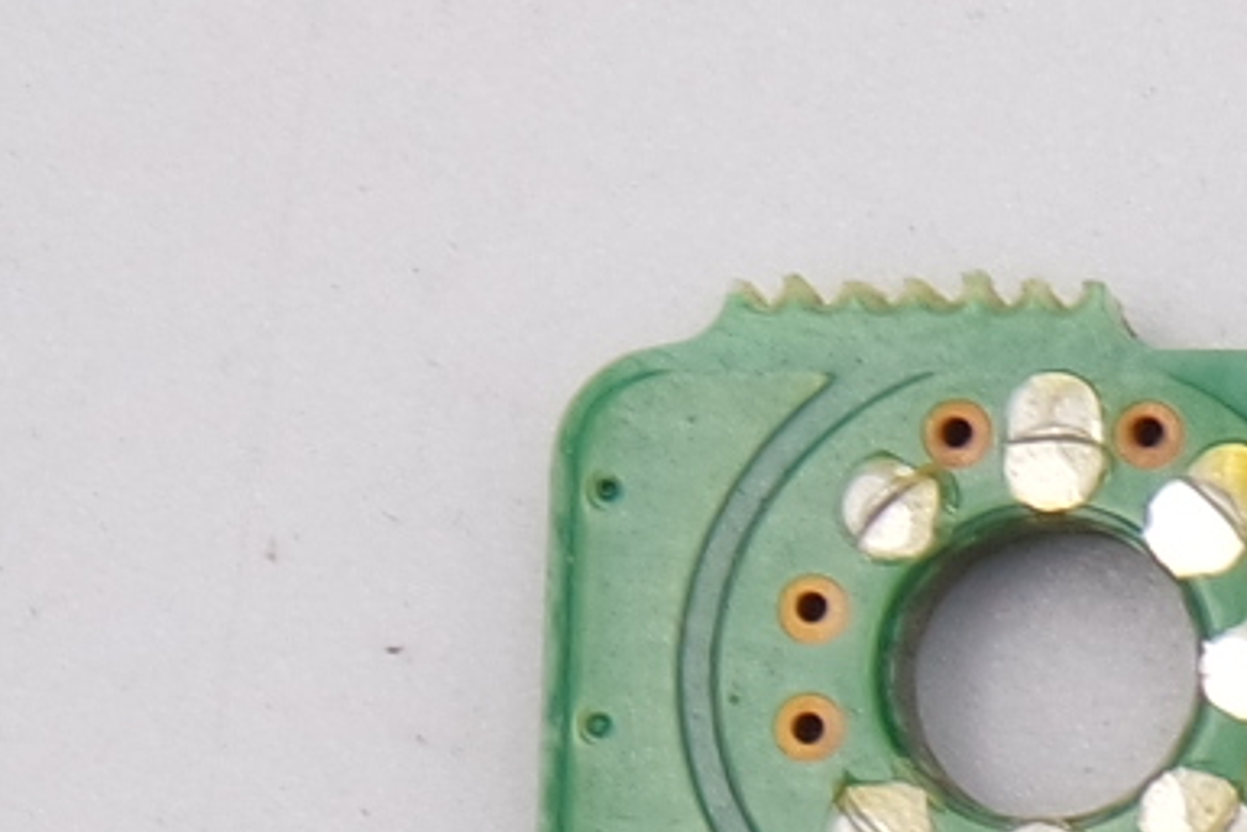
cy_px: 981
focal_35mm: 286
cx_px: 3958
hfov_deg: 6.5
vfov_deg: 4.8
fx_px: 9910
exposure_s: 1/100
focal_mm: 14
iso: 160
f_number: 5
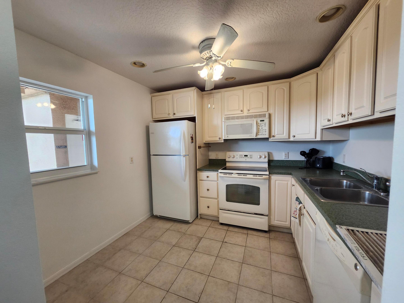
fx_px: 152
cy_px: 152
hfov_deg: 106.2
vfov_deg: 89.9
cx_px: 202
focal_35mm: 13
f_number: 2.2
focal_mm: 1.74
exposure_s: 1/60
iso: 200
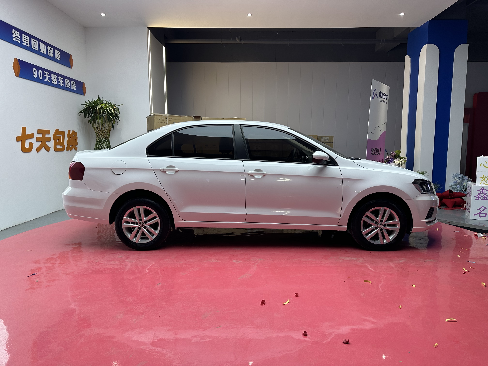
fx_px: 338
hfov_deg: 71.6
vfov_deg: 56.8
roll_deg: +0.3
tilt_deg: -5.2
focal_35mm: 24
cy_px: 183
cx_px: 244
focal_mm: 6.86
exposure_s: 1/100
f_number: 1.78
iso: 80
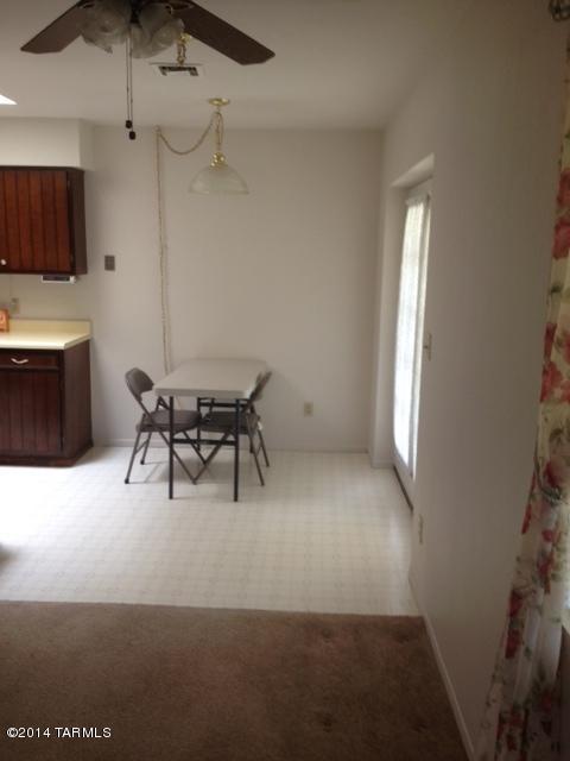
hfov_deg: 40.7
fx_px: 768
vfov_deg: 52.6
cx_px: 285
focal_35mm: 35
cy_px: 380
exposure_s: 1/24
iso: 50
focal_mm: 4.28
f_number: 2.4
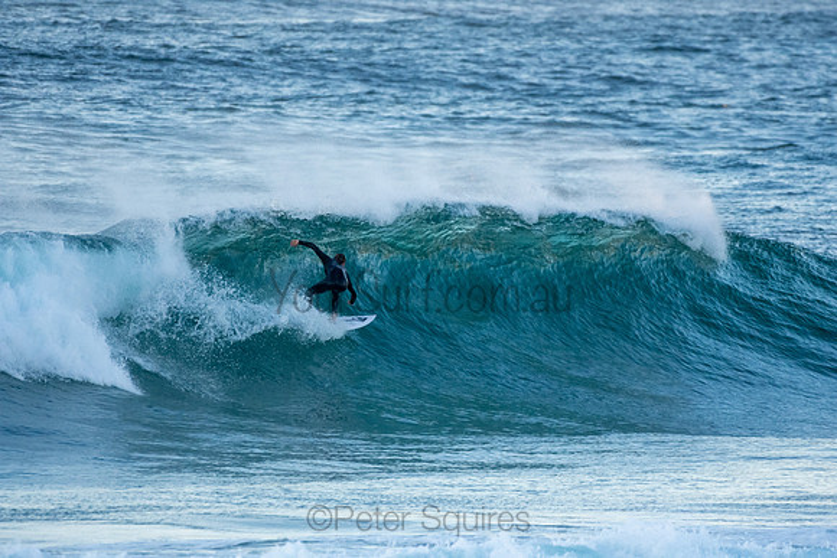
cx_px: 418
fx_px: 17441
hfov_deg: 2.7
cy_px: 279
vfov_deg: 1.8
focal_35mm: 750
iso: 1400
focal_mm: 500
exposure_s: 1/1250
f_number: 5.6
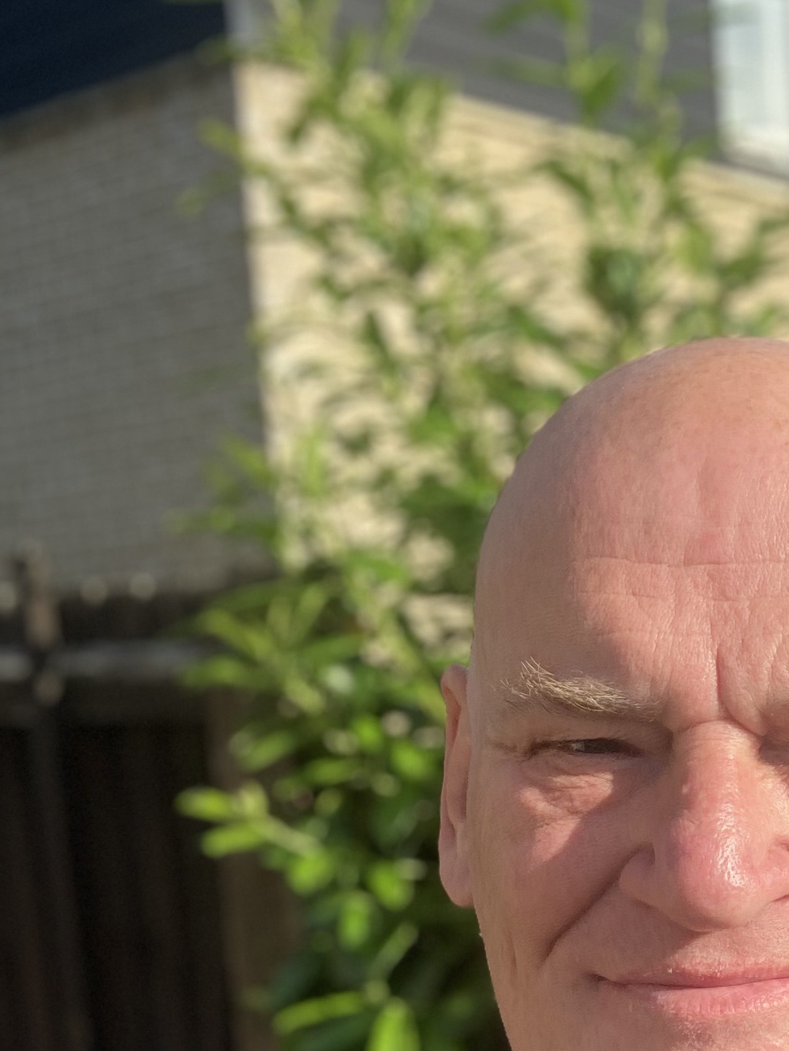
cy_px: 955
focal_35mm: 63
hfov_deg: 22.5
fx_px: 1913
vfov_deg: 29.4
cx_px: 762
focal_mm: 2.87
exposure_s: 1/903
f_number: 2.2
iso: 20
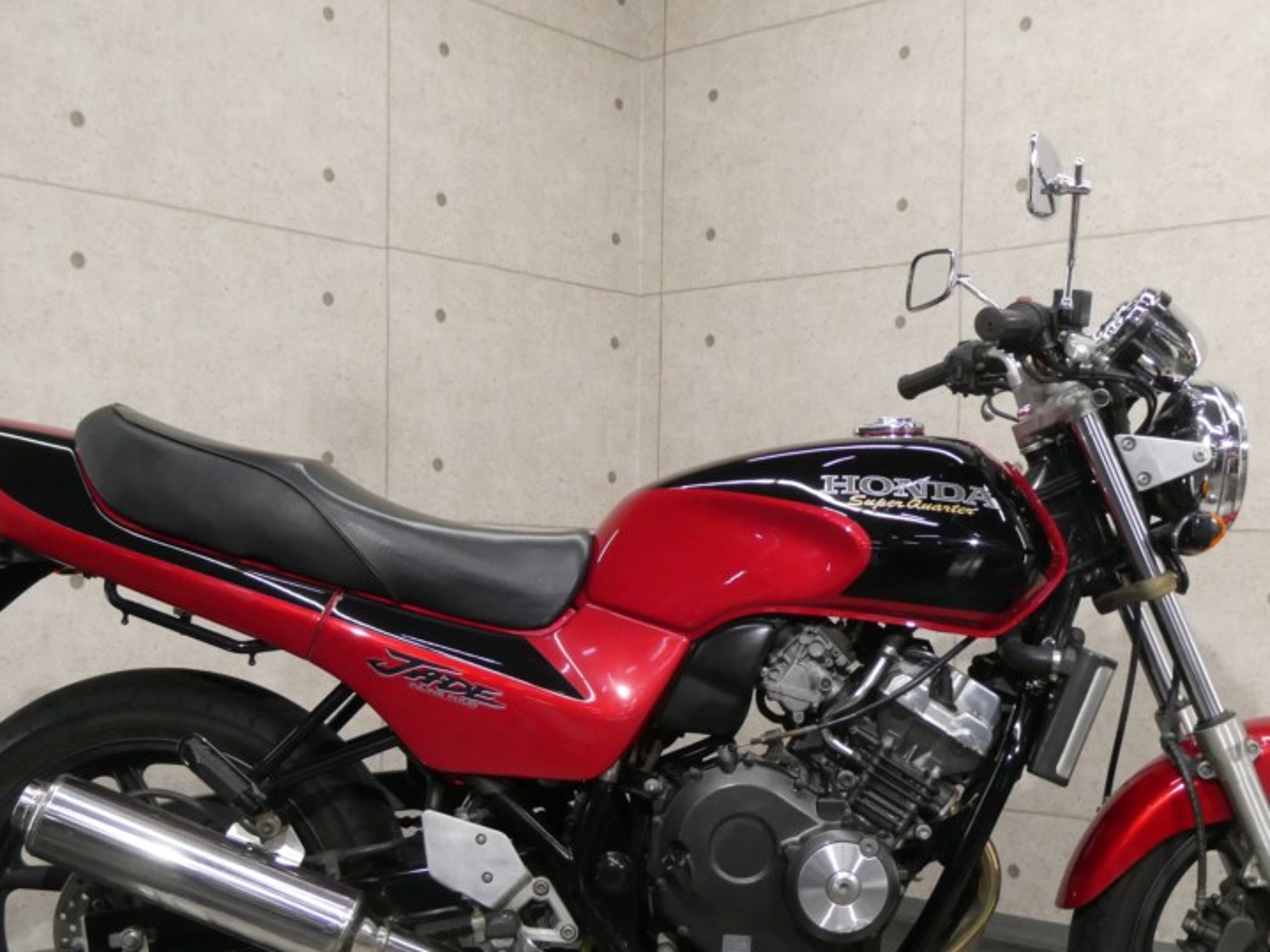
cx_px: 689
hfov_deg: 40.4
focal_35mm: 47
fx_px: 1724
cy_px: 613
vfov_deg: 30.7
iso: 500
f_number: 3.6
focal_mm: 5.8
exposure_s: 1/80
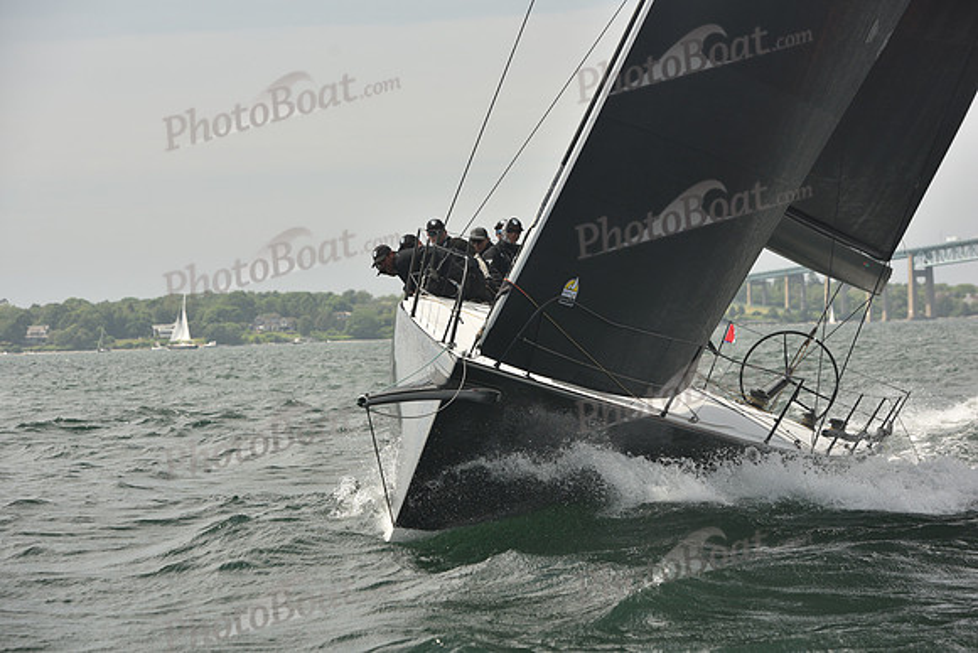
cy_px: 326
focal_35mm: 112
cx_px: 489
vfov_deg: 12.2
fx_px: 3043
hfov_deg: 18.3
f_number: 5.6
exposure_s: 1/640
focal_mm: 112
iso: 250
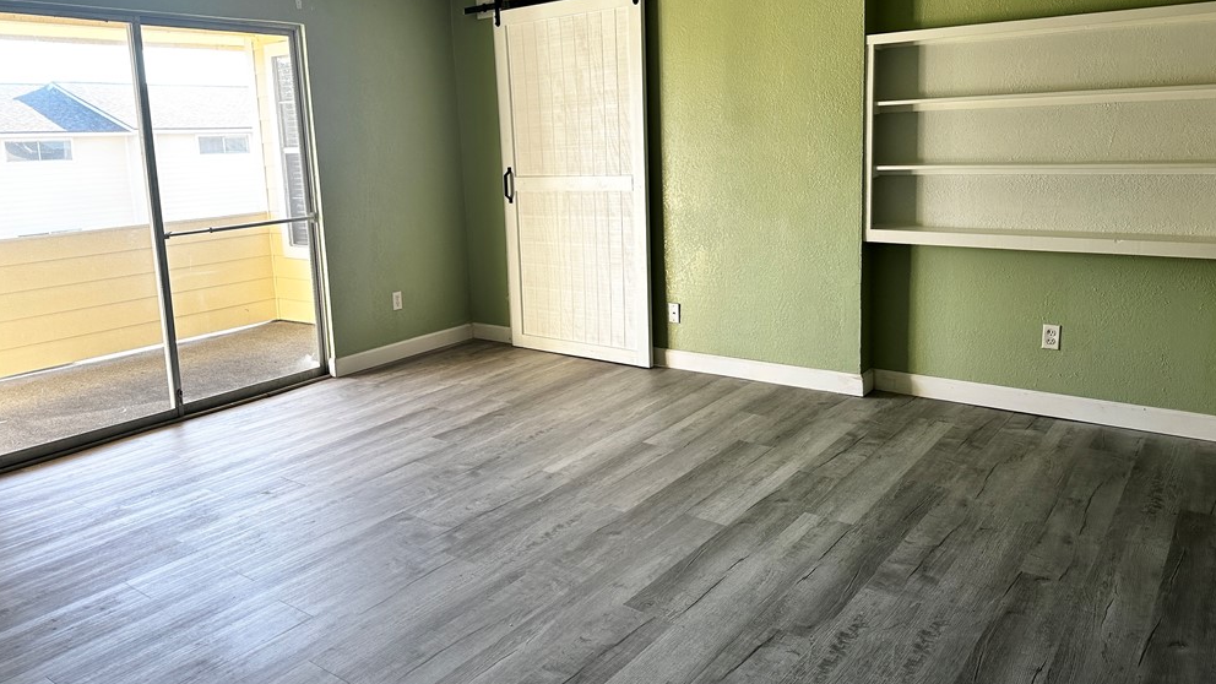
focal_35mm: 27
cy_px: 271
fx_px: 871
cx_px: 602
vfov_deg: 42.7
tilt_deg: -8.4
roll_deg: +2.2
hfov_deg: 69.9
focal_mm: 6.86
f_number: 1.78
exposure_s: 1/165
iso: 80
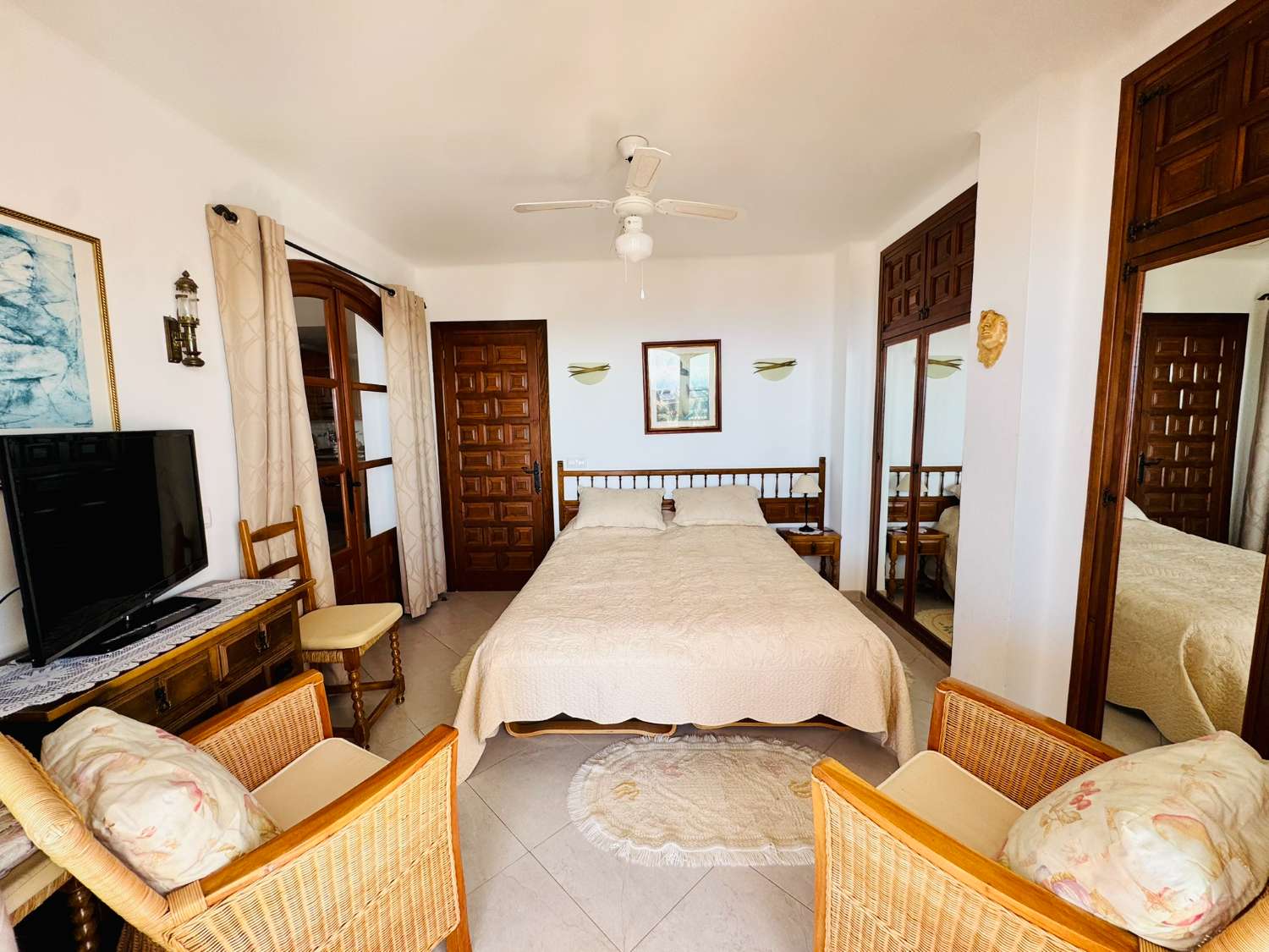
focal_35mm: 14
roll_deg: +1.3
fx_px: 513
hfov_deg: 102.1
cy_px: 476
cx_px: 634
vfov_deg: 85.7
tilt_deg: -6.5
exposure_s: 1/100
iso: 40
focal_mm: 2.22
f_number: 2.2
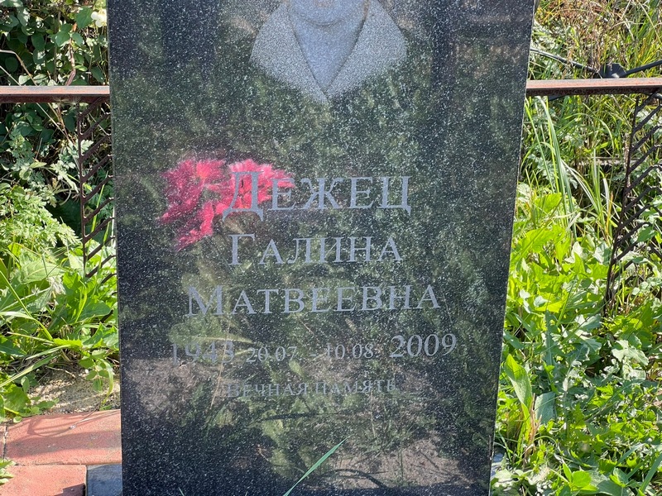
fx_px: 1473
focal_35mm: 77
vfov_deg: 19.1
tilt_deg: -27.2
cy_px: 248
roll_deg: -1.2
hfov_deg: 25.3
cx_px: 331
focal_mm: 9
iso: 32
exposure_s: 1/99
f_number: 2.8
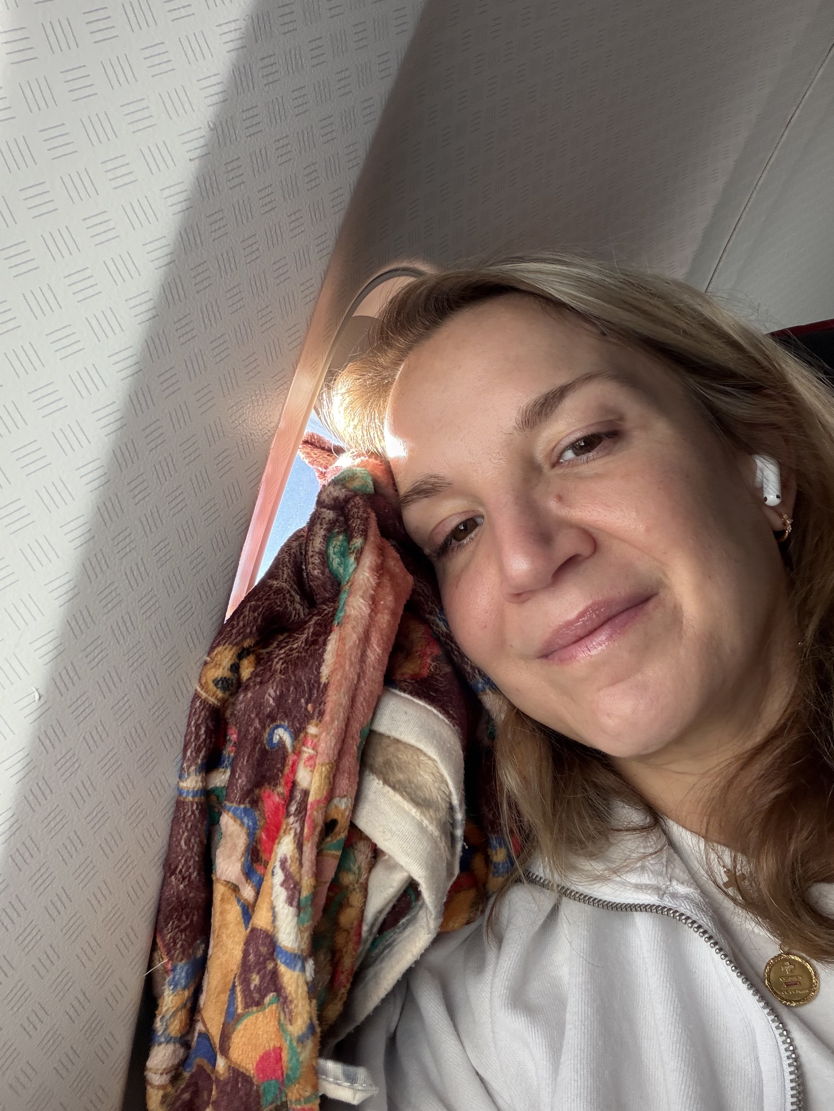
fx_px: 964
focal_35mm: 30
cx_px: 417
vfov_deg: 60.0
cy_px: 556
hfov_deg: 46.8
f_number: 1.9
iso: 80
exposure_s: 1/76
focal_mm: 2.71
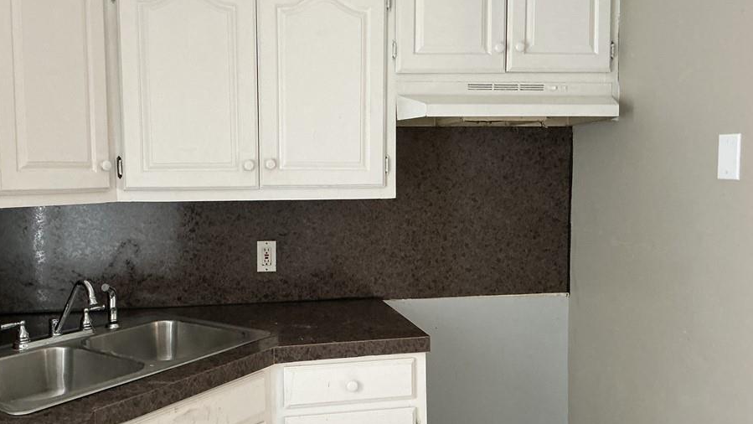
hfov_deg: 55.1
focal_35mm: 36
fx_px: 719
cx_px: 331
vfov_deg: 32.8
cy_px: 226
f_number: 1.8
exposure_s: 1/60
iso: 160
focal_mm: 3
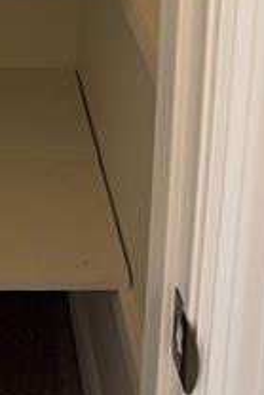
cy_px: -173
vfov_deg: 19.6
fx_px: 1010
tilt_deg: -15.3
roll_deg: +0.6
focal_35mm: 92
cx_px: -76
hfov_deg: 14.3
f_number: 1.78
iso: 200
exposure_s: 1/60
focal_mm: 6.76
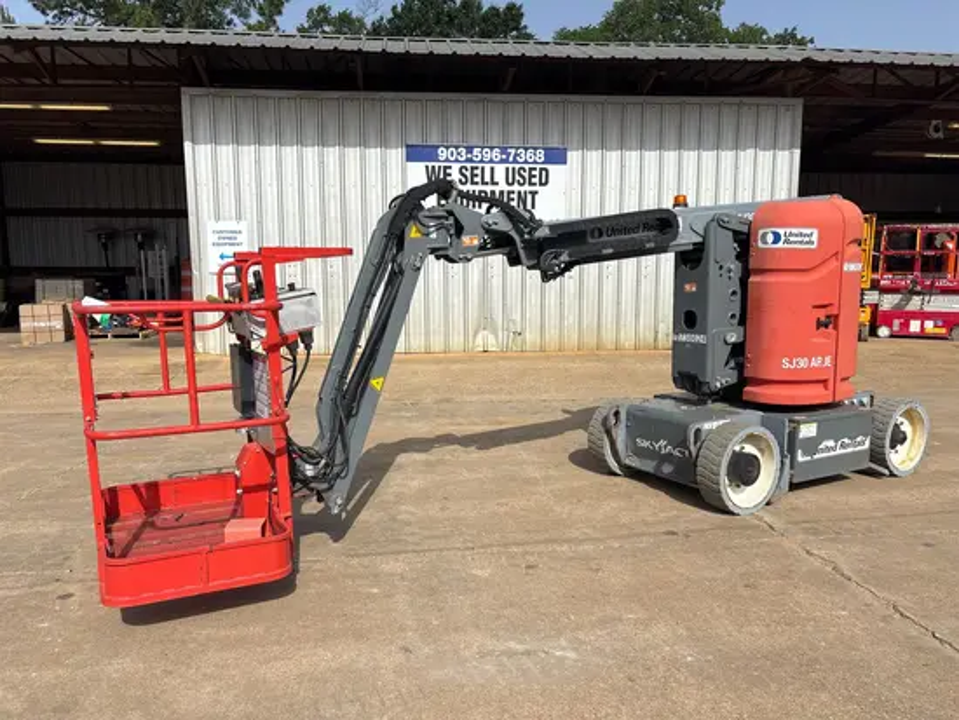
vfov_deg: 53.1
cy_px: 360
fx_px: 721
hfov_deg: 67.3
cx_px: 480
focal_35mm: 26
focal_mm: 5.96
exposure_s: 1/4854
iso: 50
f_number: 1.6
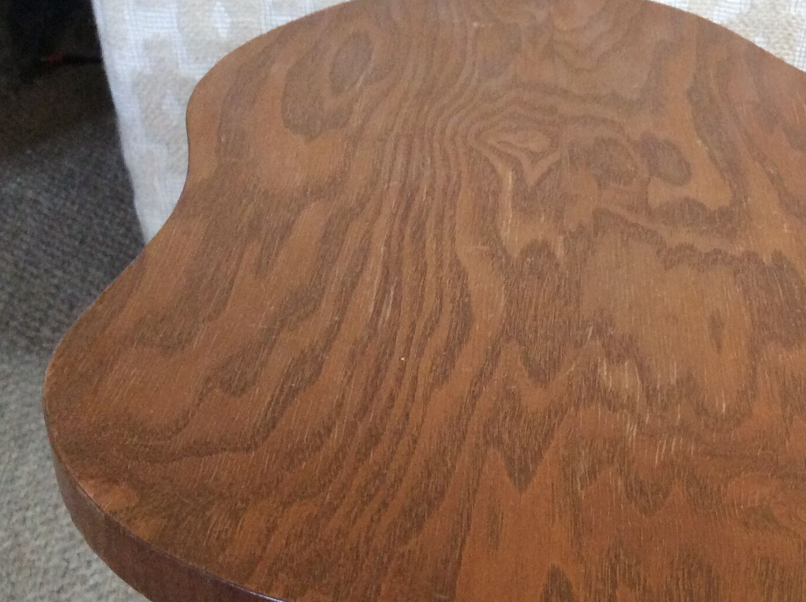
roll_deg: -2.6
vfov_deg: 24.0
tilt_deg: -36.7
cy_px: 469
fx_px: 1395
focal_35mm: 60
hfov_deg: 31.8
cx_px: 576
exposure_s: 1/25
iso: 160
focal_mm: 3.3
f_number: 2.4
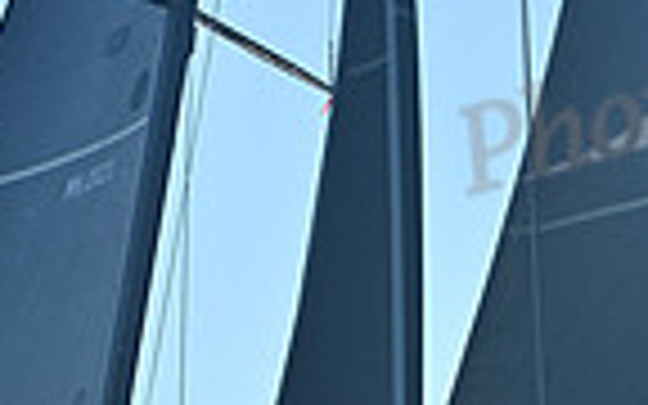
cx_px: 230
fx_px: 5086
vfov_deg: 4.5
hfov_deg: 7.3
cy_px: 790
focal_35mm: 288
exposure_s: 1/1600
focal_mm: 70
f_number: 7.1
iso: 250
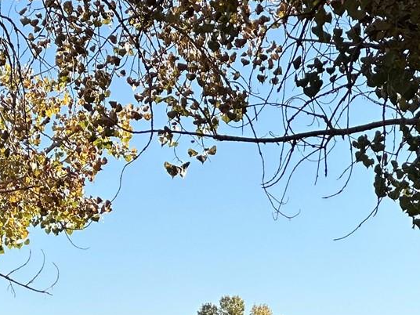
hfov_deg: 8.6
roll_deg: +0.6
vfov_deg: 6.4
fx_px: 2791
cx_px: 179
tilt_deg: -0.3
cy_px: 418
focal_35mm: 230
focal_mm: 9
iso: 32
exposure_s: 1/791
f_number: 2.8
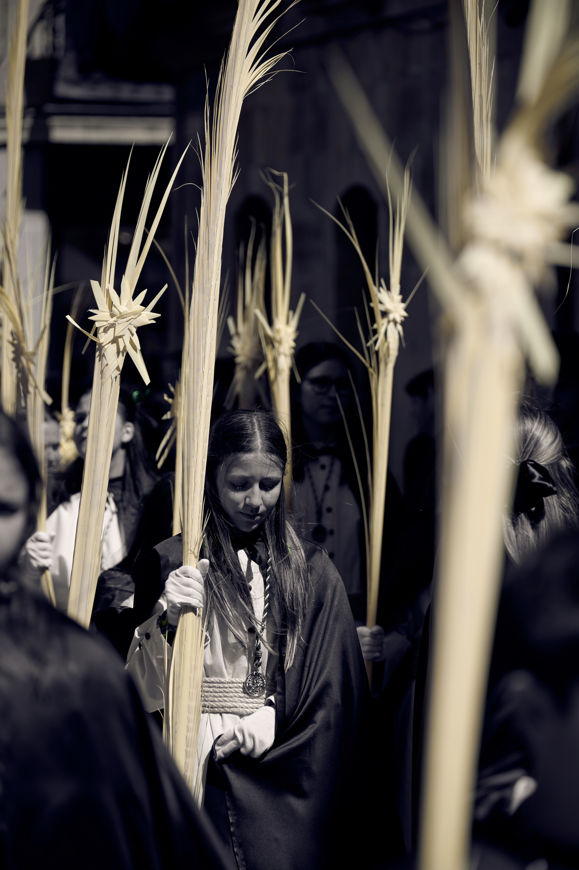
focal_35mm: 232
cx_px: 290
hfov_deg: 5.9
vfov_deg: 8.9
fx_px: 5604
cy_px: 435
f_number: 6.3
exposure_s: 1/1250
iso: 200
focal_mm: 232
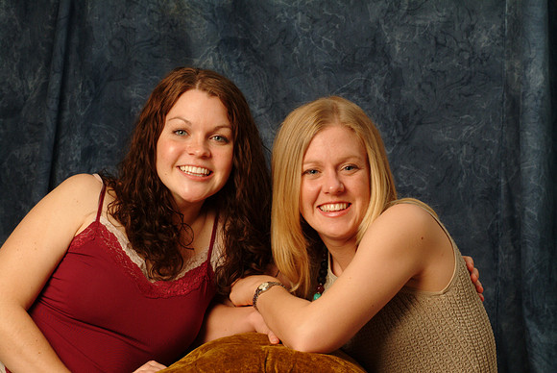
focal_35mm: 118
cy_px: 186
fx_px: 1835
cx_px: 278
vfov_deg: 11.6
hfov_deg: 17.3
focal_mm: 79
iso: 400
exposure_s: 1/125
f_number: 13
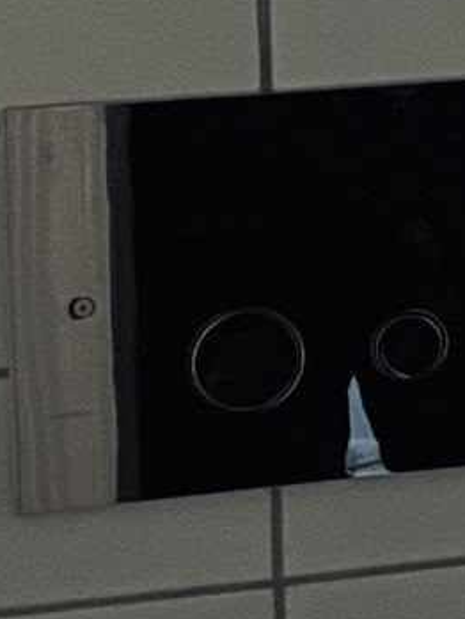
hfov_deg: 8.5
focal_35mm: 159
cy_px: -405
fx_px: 2846
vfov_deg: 11.7
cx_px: 1143
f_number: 1.6
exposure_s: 1/36
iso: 640
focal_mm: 5.1
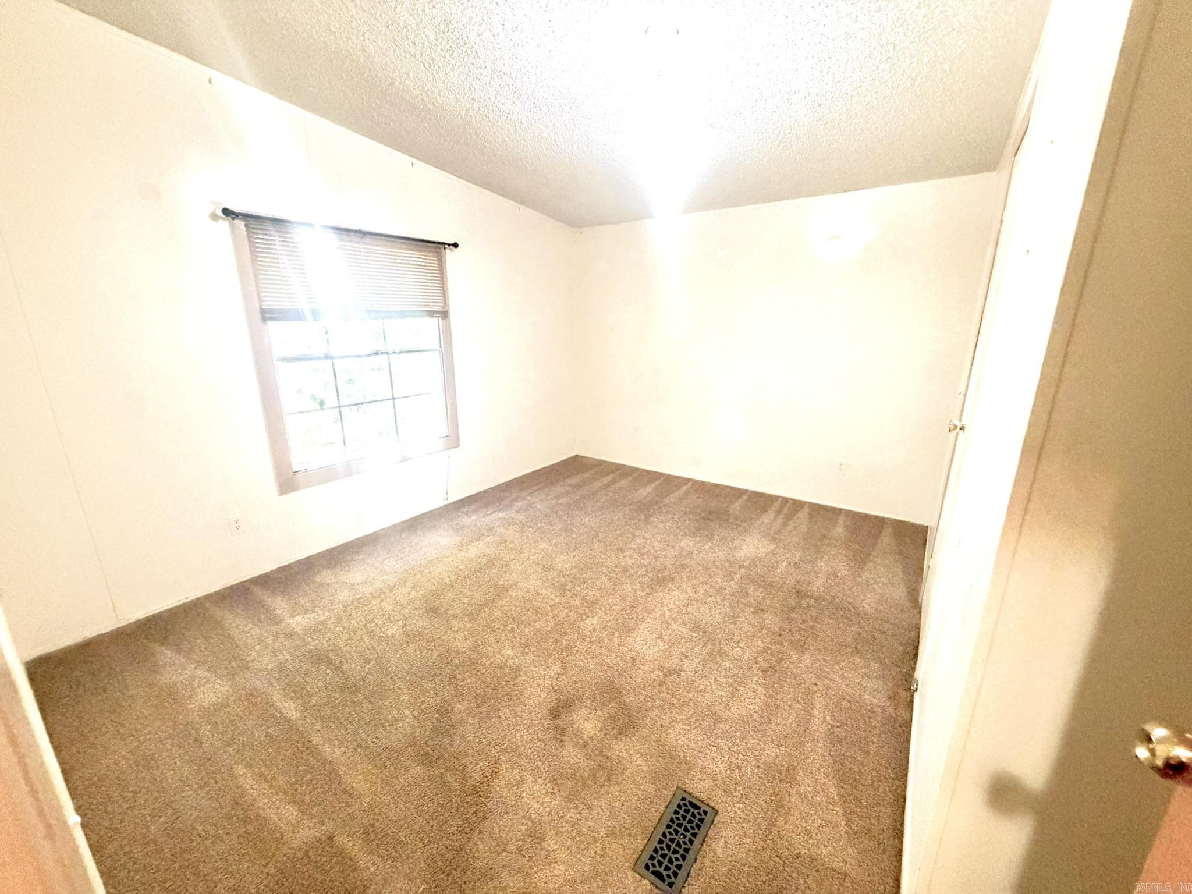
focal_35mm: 14
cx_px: 596
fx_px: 482
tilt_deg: -13.9
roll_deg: +0.6
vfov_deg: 85.7
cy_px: 447
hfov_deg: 102.1
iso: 500
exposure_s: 1/60
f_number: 2.2
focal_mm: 2.22
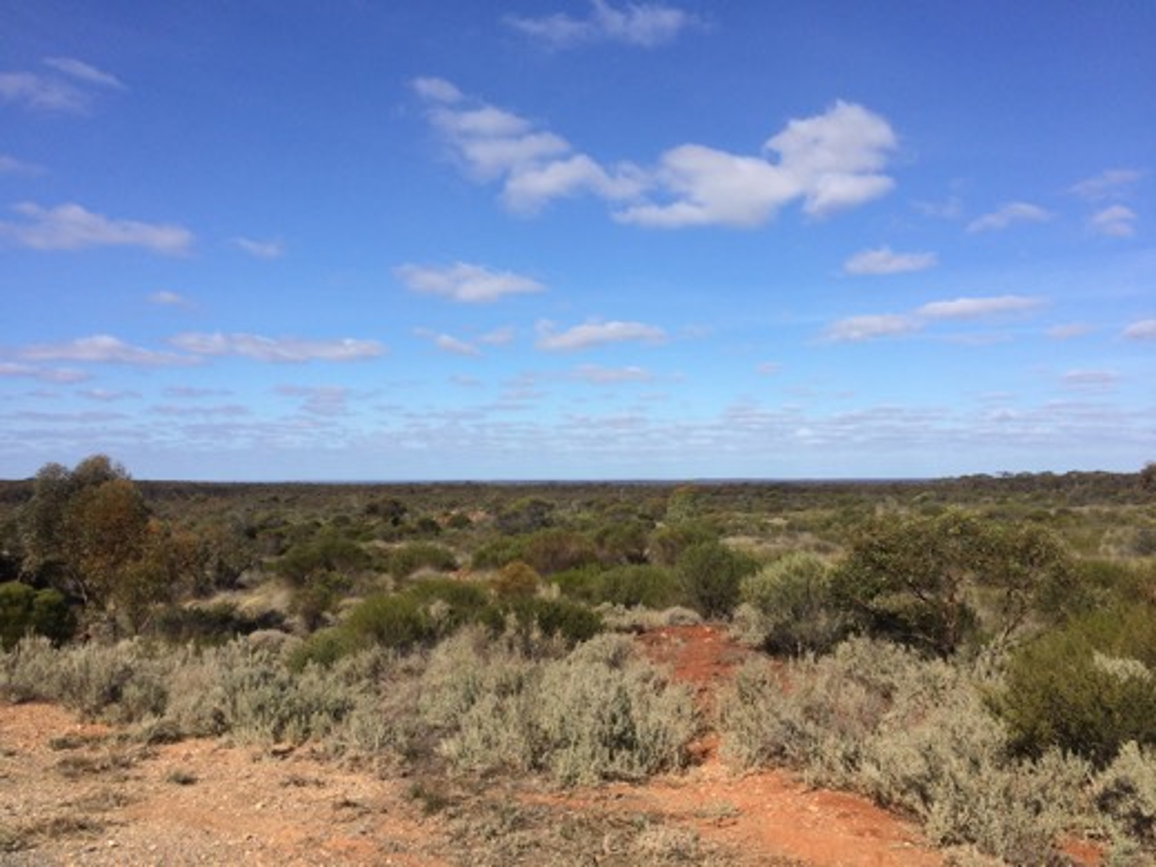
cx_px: 578
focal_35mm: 29
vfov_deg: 48.2
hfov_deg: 61.7
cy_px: 434
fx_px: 968
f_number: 2.2
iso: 32
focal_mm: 4.15
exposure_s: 1/2740
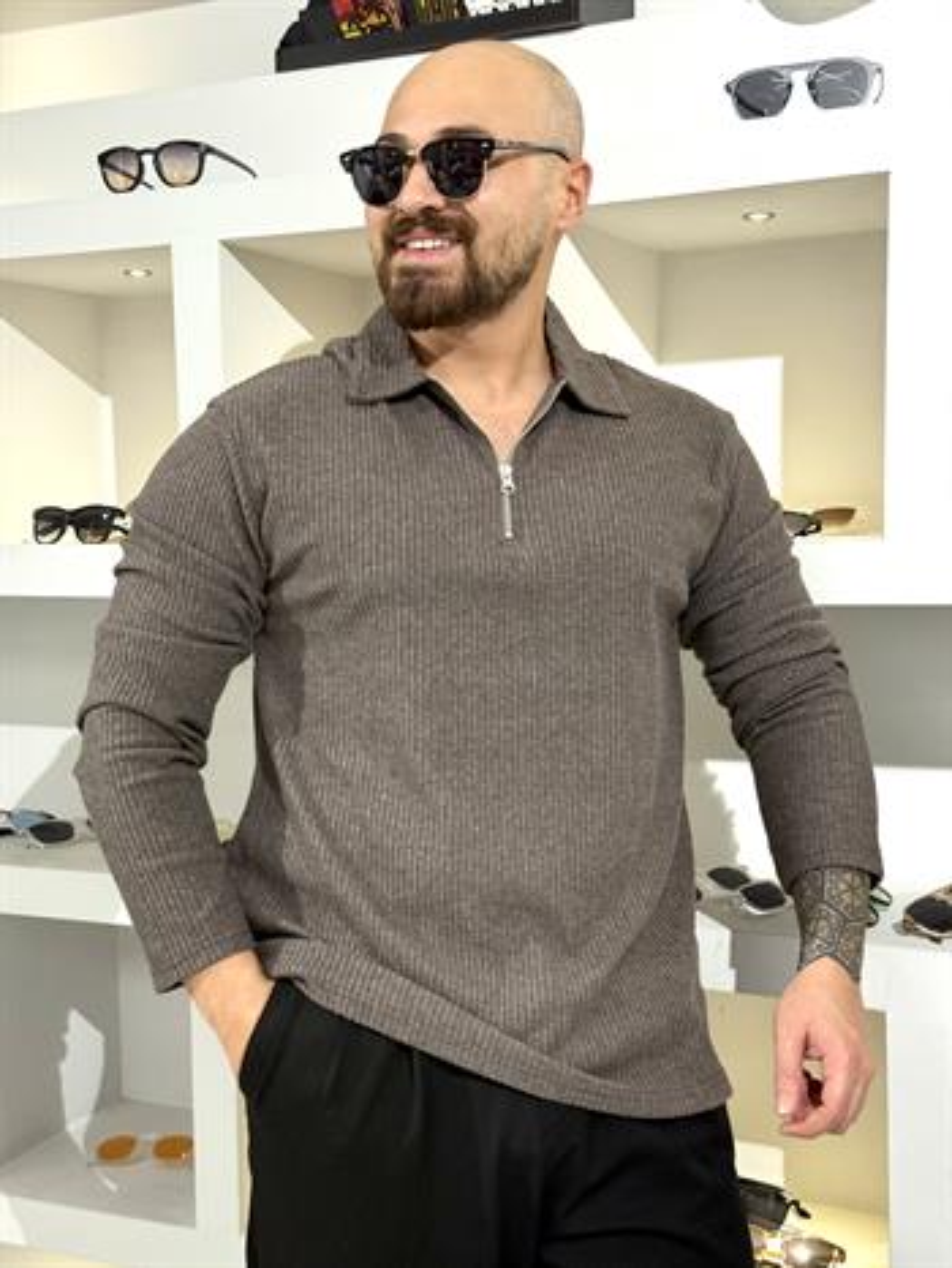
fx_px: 1759
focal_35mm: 48
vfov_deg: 39.6
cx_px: 476
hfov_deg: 30.3
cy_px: 634
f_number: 1.78
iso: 125
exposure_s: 1/100
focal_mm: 6.76
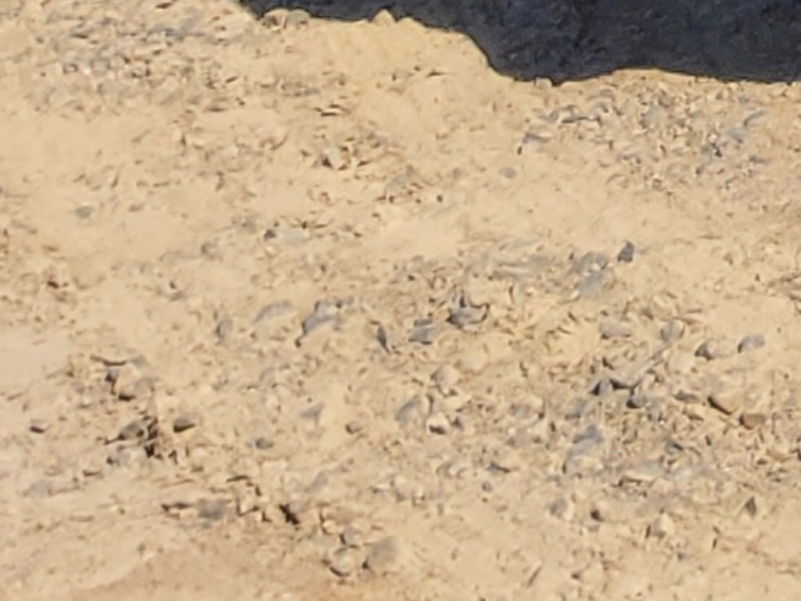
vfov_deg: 6.9
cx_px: 2755
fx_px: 4490
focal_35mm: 194
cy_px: -1173
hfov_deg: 8.0
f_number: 2
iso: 50
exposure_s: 1/1142
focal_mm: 3.08
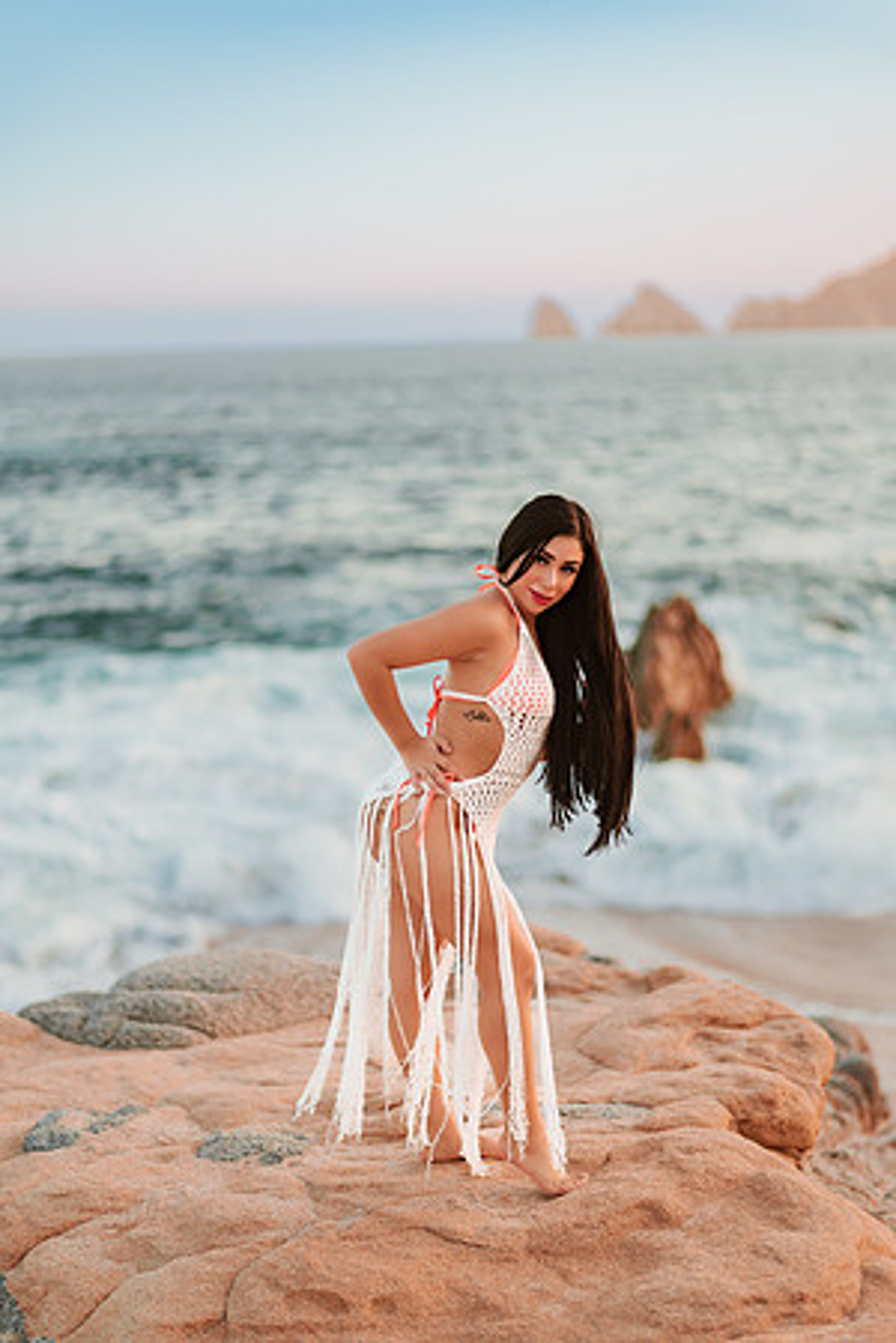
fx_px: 2165
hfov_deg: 23.4
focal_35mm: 58
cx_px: 448
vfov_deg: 34.5
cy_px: 672
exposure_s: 1/800
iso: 100
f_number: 1.4
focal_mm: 58
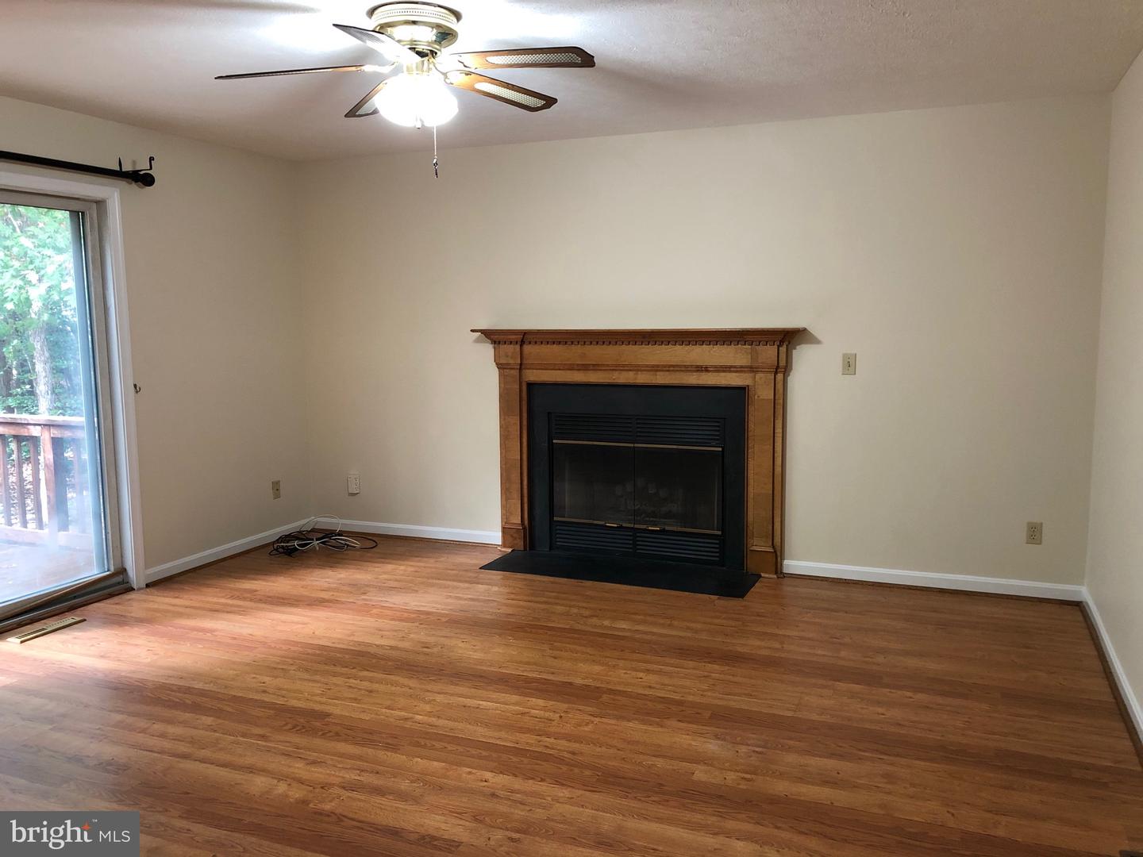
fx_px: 925
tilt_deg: -7.3
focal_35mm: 28
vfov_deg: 49.7
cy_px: 428
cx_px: 572
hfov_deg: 63.4
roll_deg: +1.0
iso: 50
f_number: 1.8
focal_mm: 4
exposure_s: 1/15
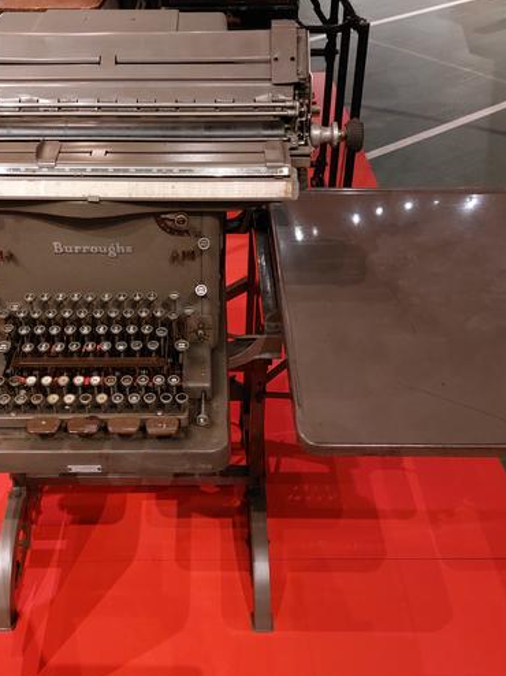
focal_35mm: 34
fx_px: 663
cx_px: 242
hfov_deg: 41.8
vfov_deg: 54.0
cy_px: 330
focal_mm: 5.23
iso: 400
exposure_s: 1/25
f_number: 1.8
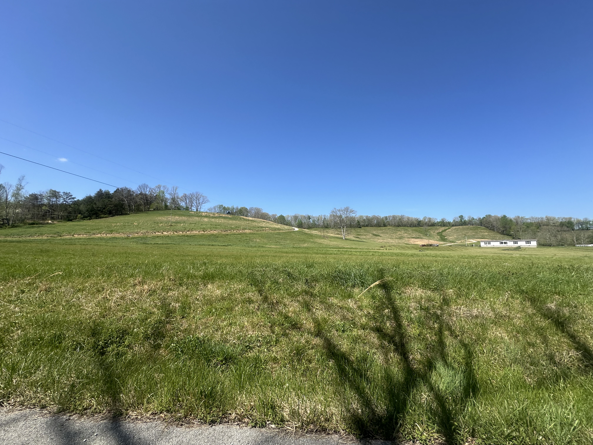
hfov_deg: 102.1
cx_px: 296
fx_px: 240
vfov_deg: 85.7
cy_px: 222
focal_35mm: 14
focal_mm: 2.22
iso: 50
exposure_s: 1/1795
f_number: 2.2
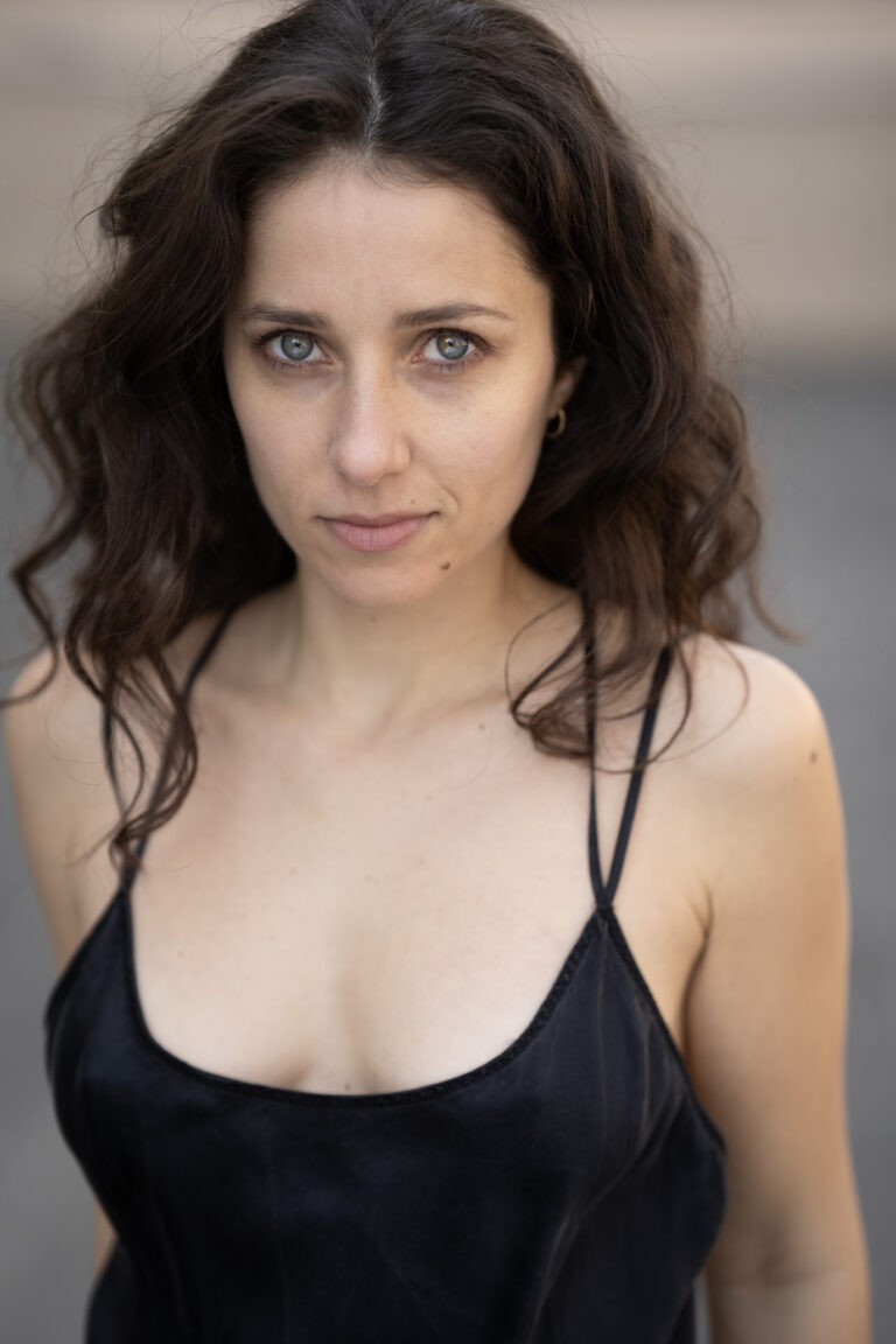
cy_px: 672
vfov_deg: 23.9
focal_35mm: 85
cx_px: 448
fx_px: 3173
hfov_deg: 16.1
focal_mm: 85
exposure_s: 1/2000
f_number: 2
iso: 400
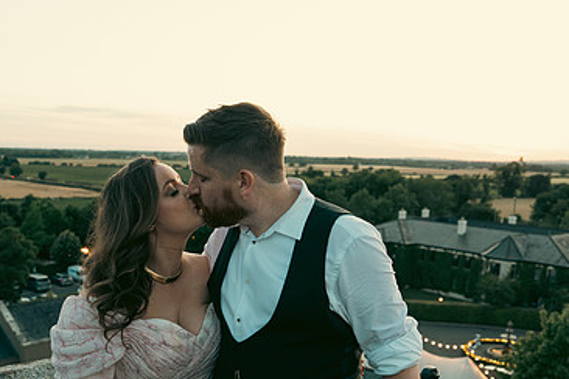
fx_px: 601
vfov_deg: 34.5
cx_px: 249
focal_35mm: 38
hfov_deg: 50.6
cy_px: 269
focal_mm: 24
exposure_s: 1/160
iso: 640
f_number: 3.5
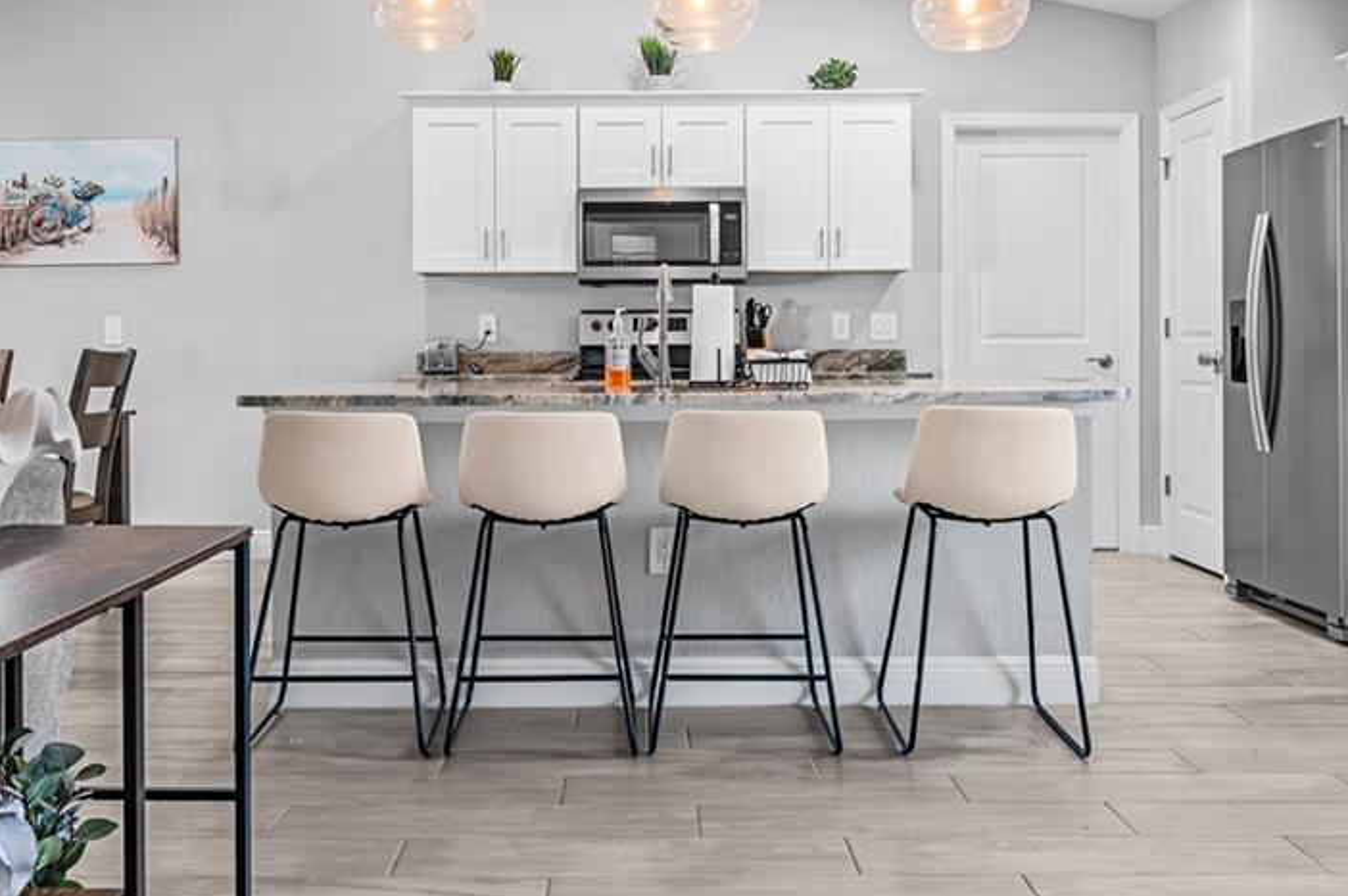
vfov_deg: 37.7
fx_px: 1310
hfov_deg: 54.4
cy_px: 358
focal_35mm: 35
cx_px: 643
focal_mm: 24
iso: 320
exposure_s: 1/2
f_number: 10
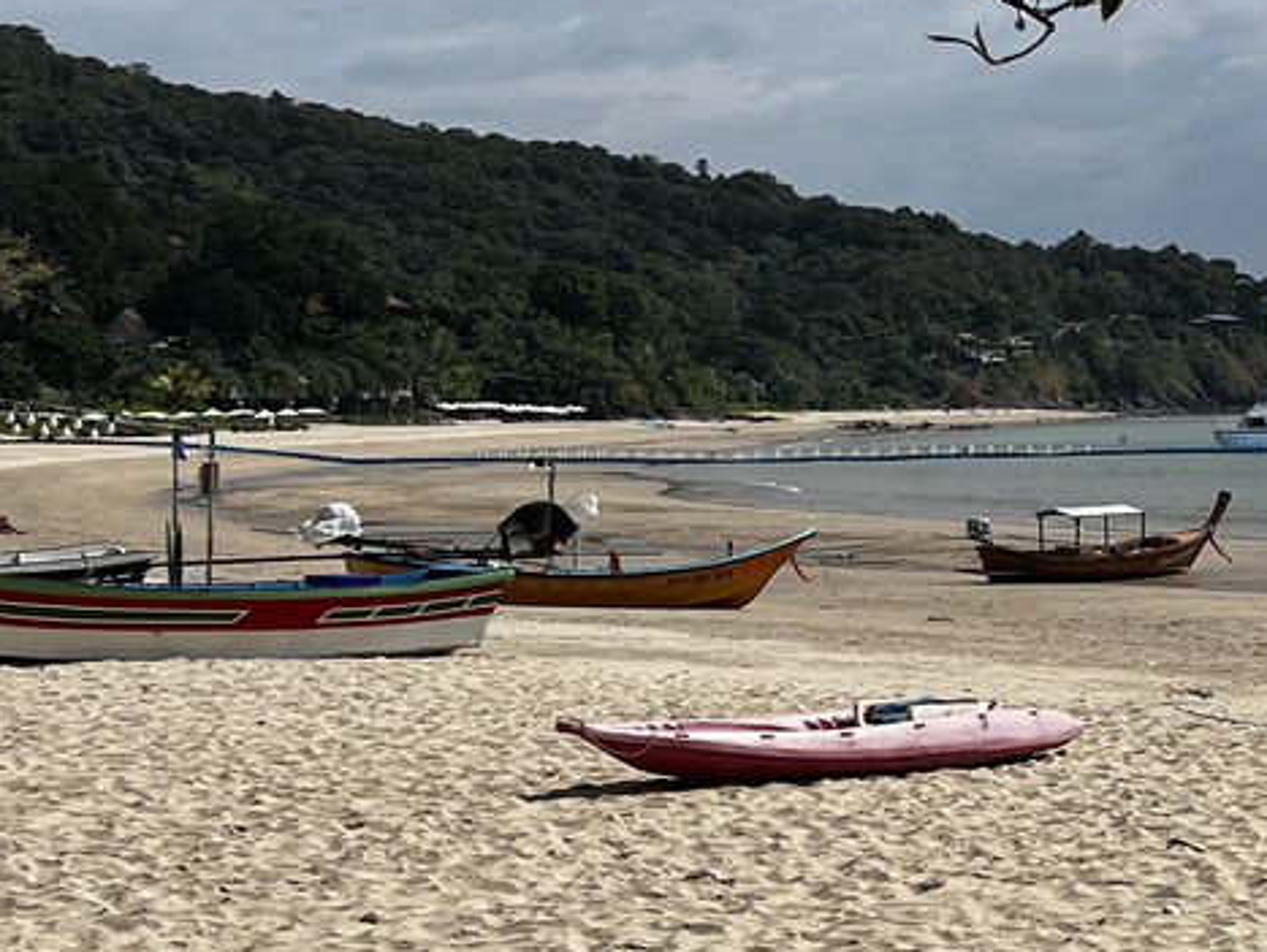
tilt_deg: -1.4
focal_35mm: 89
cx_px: 1253
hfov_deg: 21.3
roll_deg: +1.7
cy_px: 467
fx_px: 3260
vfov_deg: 16.6
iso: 50
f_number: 1.5
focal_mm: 5.7
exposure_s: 1/9434
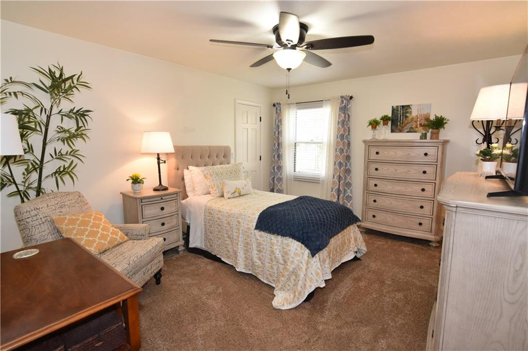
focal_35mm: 16
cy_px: 176
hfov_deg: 95.0
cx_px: 264
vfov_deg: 72.0
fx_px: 242
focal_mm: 11
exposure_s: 1/100
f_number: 5
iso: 800
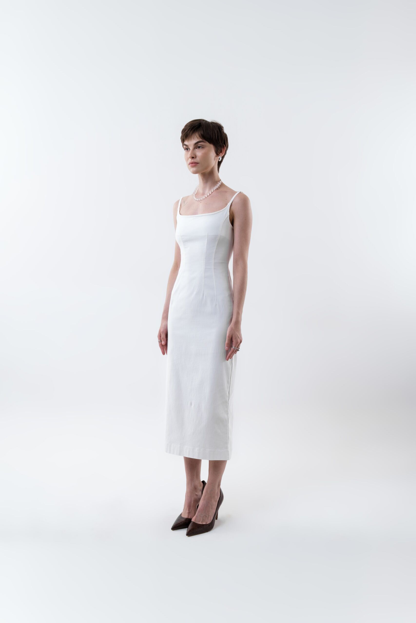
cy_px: 312
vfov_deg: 54.4
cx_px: 208
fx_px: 607
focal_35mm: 35
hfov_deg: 37.9
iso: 80
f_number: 13
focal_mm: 23
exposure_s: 1/125
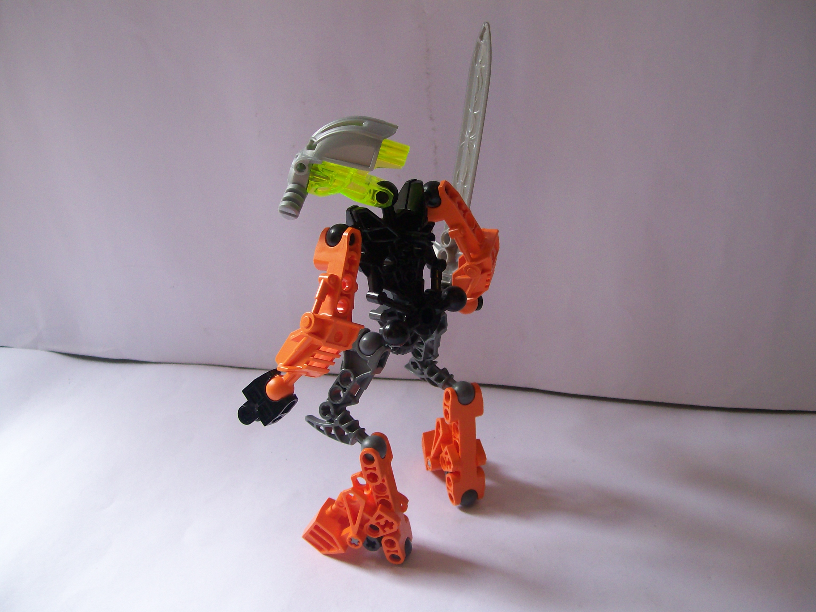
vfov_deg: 39.7
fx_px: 849
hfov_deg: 51.4
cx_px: 408
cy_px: 306
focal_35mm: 36
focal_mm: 6
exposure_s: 1/68.9
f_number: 2.7
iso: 80
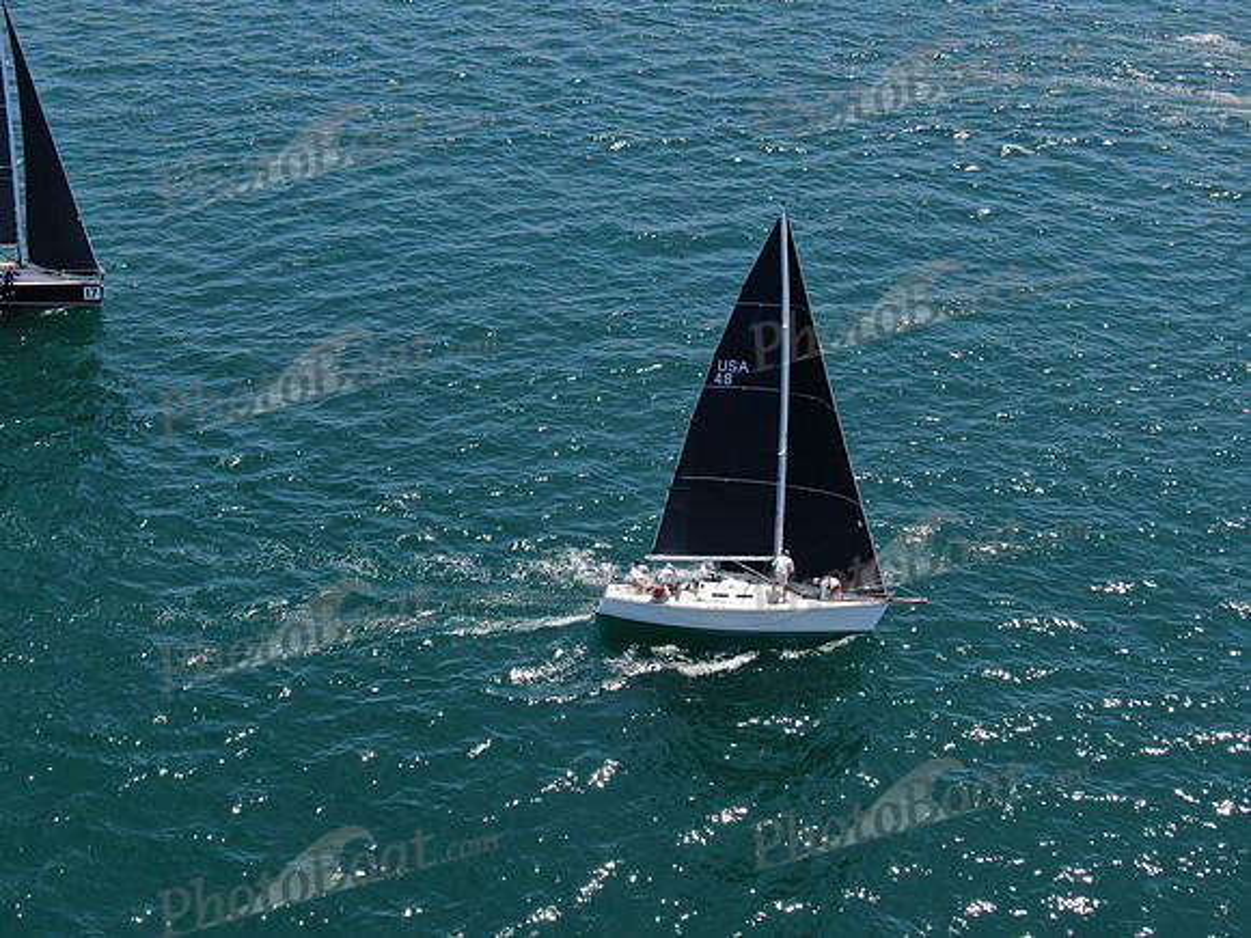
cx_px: 626
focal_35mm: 48
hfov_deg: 39.7
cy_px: 469
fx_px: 1735
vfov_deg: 30.3
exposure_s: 1/640
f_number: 3.8
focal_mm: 8.6
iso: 100
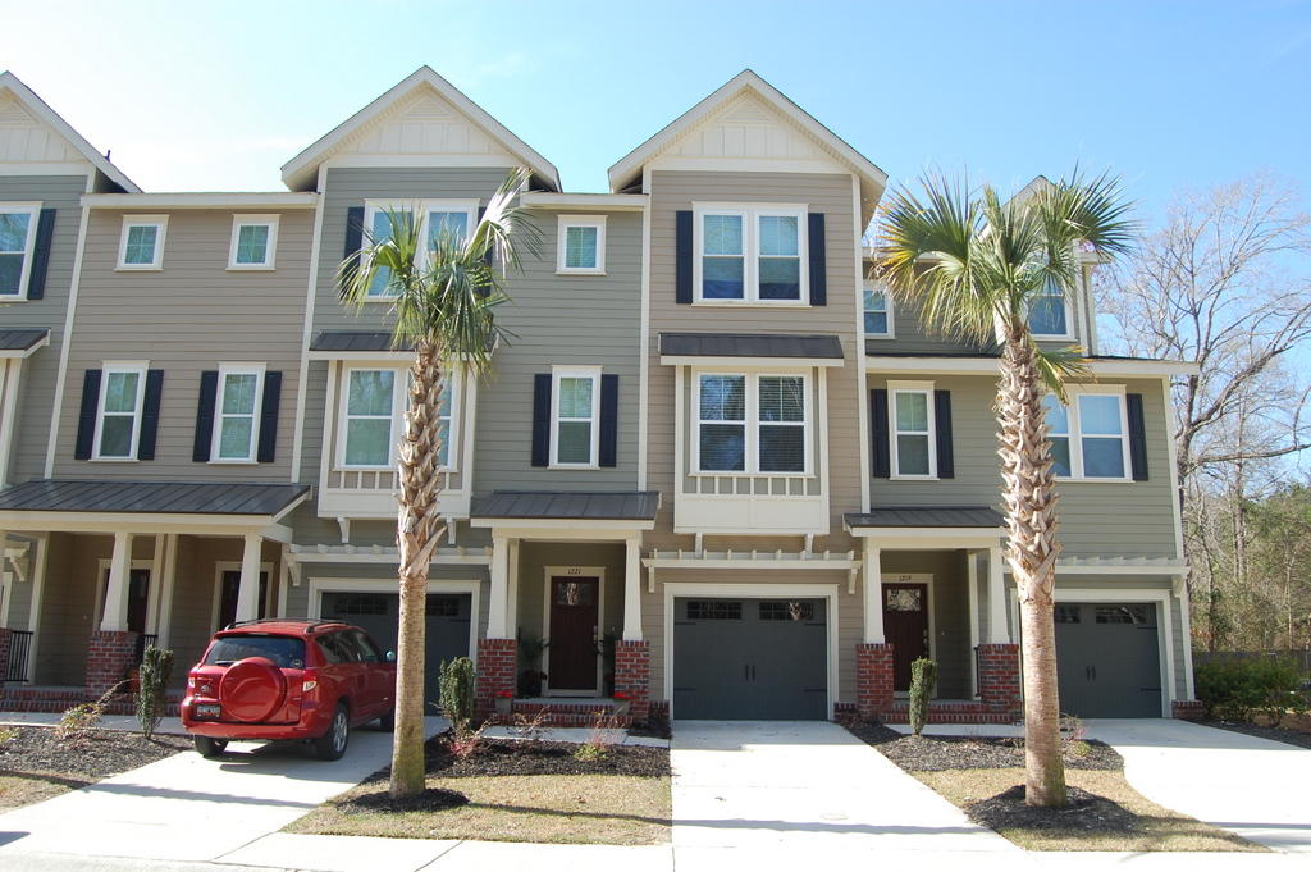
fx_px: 982
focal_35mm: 27
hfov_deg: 67.4
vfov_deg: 47.9
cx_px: 656
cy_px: 436
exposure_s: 1/200
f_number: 7.1
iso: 200
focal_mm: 18
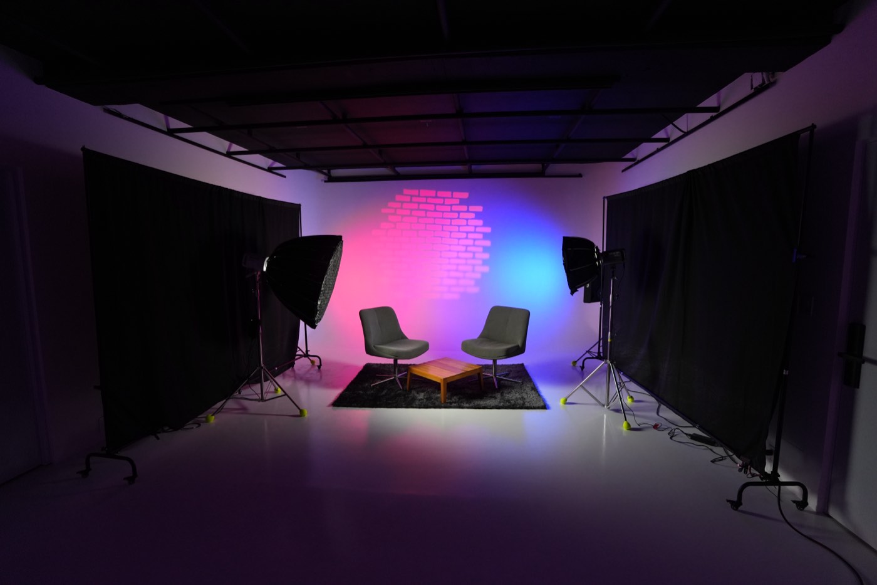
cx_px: 438
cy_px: 292
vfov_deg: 73.7
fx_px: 390
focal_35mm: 16
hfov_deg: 96.7
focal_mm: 16
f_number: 4.5
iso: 2500
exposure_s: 1/125
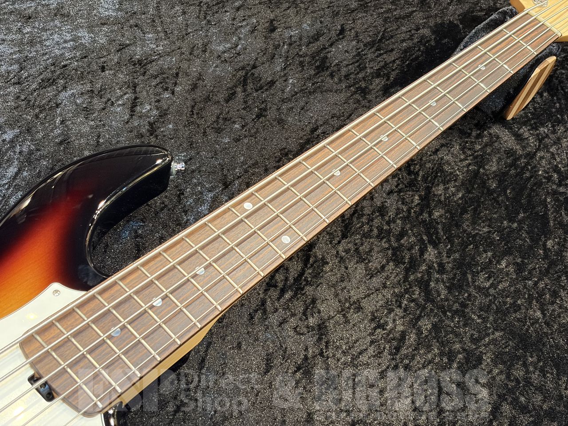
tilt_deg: -47.5
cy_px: 213
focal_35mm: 52
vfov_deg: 28.0
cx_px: 284
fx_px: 853
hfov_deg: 36.8
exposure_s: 1/40
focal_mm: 5.96
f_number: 1.6
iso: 250
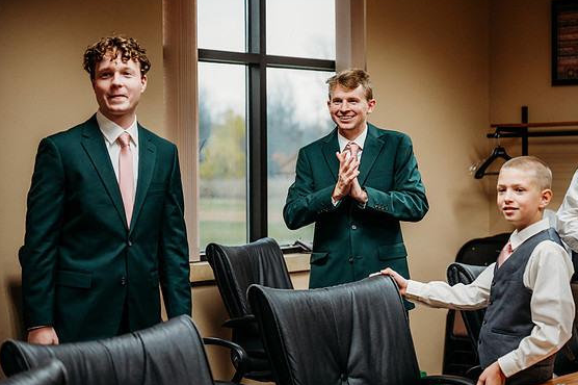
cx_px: 298
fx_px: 1171
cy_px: 188
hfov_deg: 27.7
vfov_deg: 18.6
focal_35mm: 73
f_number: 2.8
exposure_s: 1/320
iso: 2000
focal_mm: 70
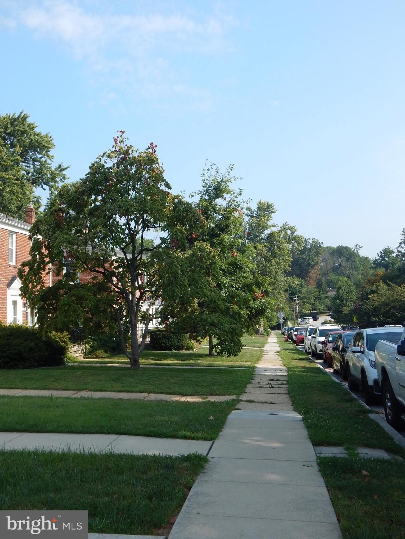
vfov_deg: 49.0
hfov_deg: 37.7
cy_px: 270
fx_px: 593
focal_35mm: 38
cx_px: 202
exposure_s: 1/1000
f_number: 3.4
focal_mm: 6.8
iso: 125
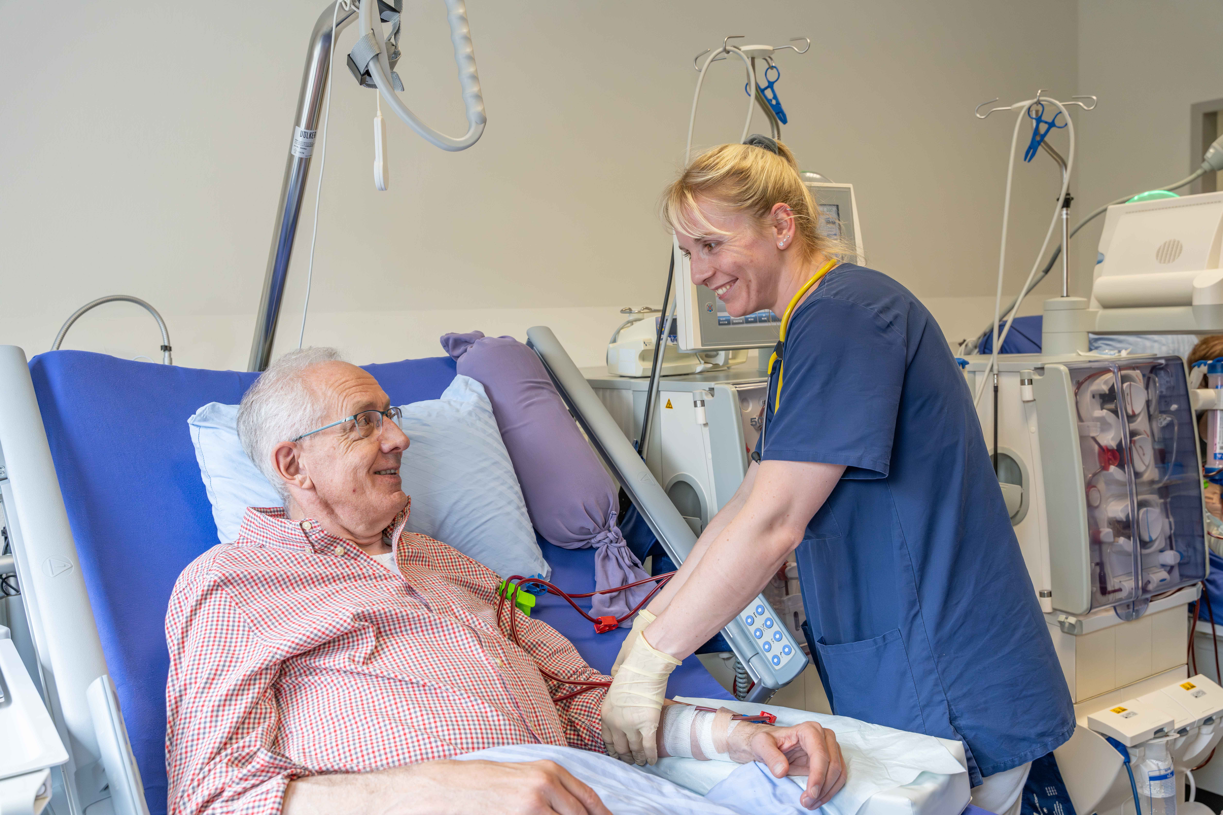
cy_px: 408
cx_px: 612
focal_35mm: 31
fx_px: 1053
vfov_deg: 42.3
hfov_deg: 60.3
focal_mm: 31
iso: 1600
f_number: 5
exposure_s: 1/320
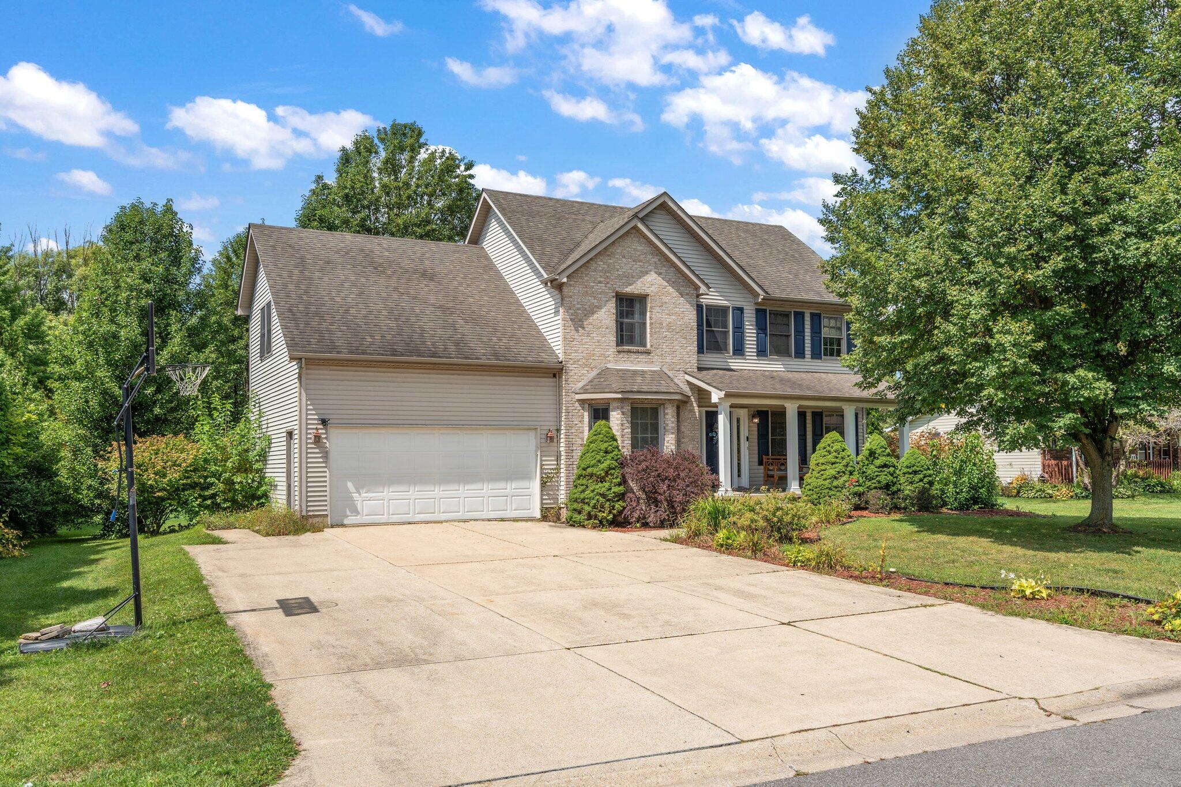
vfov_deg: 45.0
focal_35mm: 29
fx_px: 951
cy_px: 394
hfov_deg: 63.7
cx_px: 590
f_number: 9
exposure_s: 1/250
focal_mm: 29
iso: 160
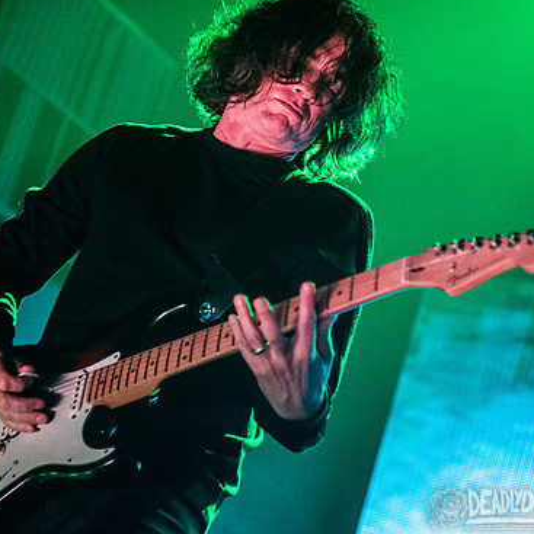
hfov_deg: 16.2
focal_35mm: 107
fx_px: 1867
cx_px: 120
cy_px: 219
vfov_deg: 16.3
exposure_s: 1/250
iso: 4000
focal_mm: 70
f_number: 3.2
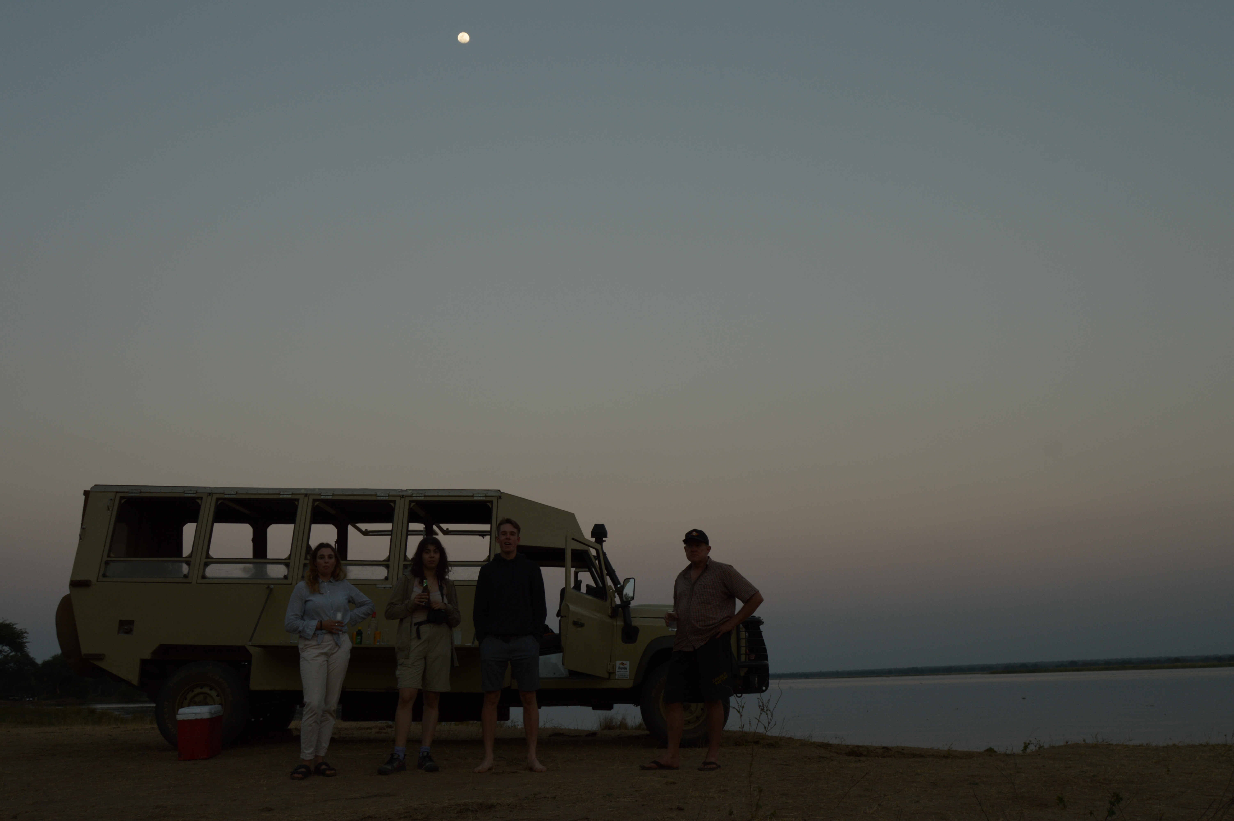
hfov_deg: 62.0
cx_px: 617
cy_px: 410
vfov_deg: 43.5
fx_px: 1027
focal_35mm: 30
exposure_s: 1/60
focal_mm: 20
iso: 200
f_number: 7.1
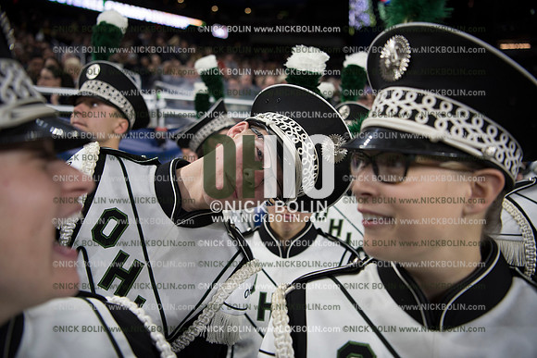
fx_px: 463
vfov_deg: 42.3
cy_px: 179
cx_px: 268
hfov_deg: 60.3
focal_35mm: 31
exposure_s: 1/1000
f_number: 2.8
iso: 1250
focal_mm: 31
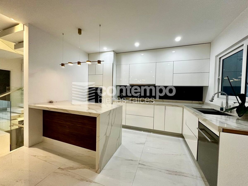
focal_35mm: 14
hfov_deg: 102.1
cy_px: 93
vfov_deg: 85.7
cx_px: 124
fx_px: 100
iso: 250
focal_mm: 2.22
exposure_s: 1/100
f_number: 2.2
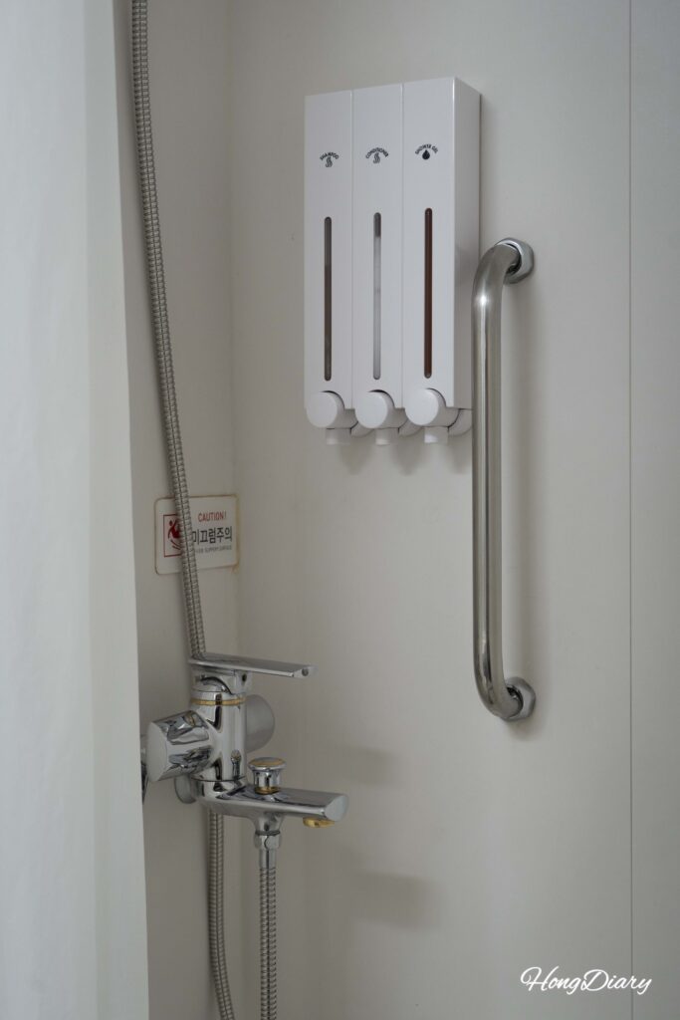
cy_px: 510
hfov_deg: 29.3
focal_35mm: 46
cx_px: 340
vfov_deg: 42.7
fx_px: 1303
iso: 1000
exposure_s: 1/160
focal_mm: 46
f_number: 5.6
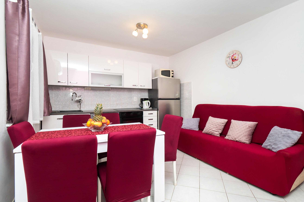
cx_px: 155
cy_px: 105
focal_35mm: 16
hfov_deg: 96.7
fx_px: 135
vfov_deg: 73.7
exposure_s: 1/100
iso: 200
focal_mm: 10
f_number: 8
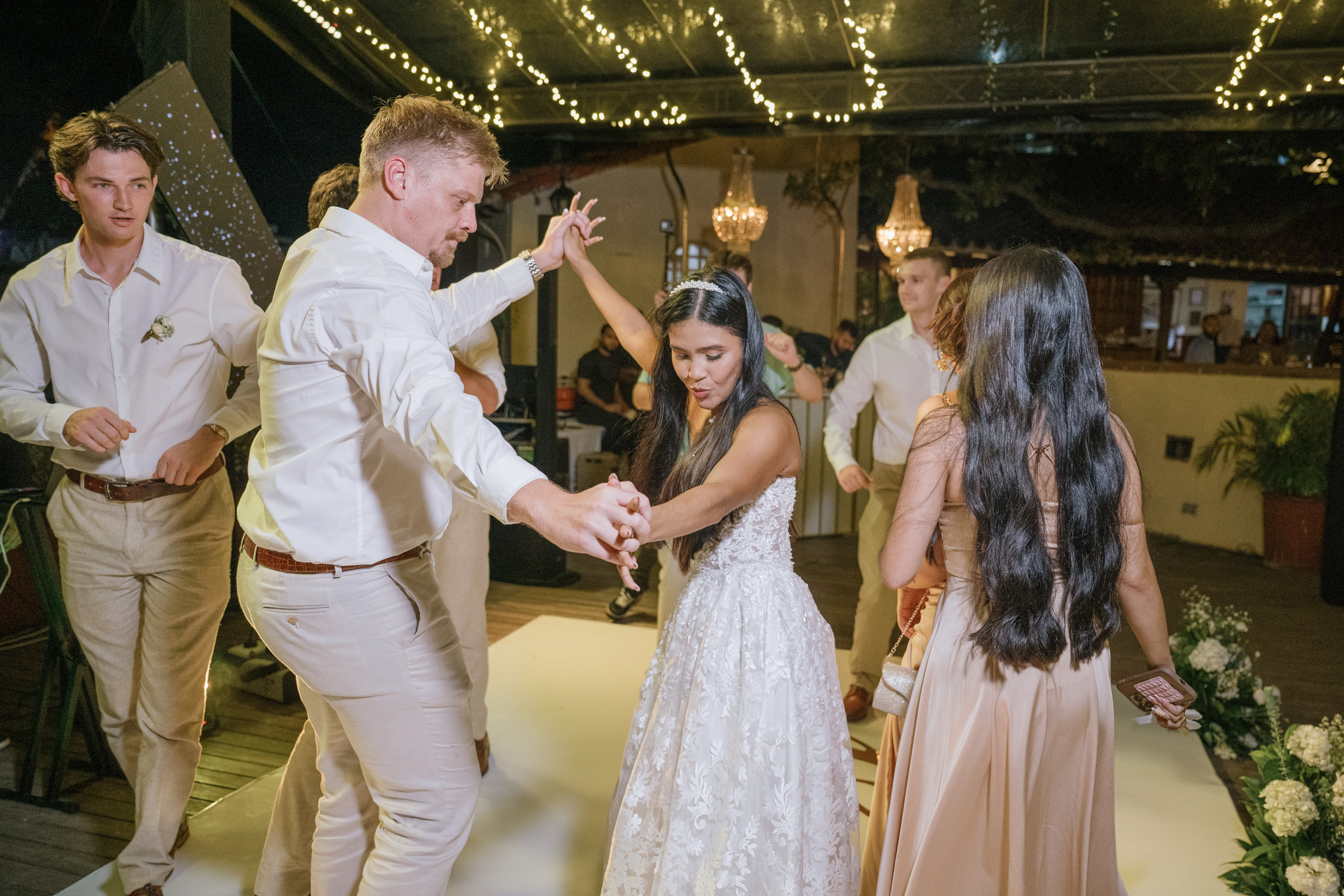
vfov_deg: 47.9
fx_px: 1008
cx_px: 720
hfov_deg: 67.3
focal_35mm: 27
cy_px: 442
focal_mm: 24
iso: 1600
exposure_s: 1/200
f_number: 2.8
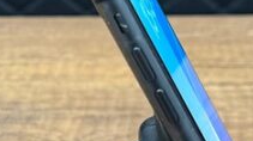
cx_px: 36
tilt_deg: -23.3
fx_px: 998
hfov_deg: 14.3
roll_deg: +0.7
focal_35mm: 149
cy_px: 100
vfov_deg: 8.1
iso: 250
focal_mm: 6.76
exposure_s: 1/50
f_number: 1.78
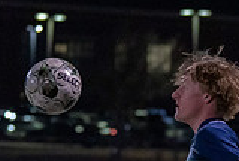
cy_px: 285
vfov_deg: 3.9
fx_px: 2366
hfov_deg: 5.8
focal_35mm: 355
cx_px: 270
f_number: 2.8
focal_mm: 79
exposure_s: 1/1000
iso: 3200
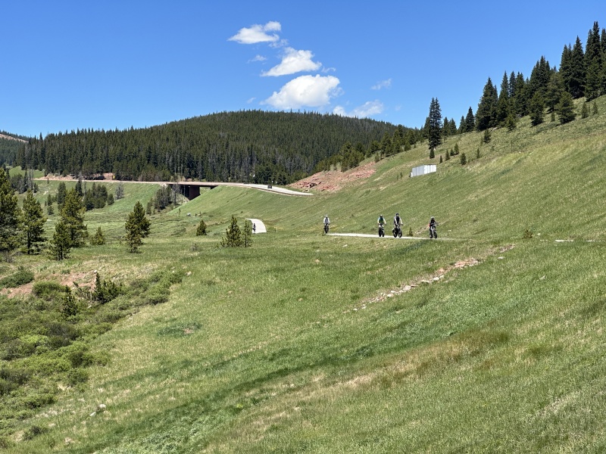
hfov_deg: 25.3
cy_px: 227
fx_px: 1348
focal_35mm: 77
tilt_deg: -1.5
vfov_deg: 19.1
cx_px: 303
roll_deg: +0.6
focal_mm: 9
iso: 32
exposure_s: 1/598
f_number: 2.8
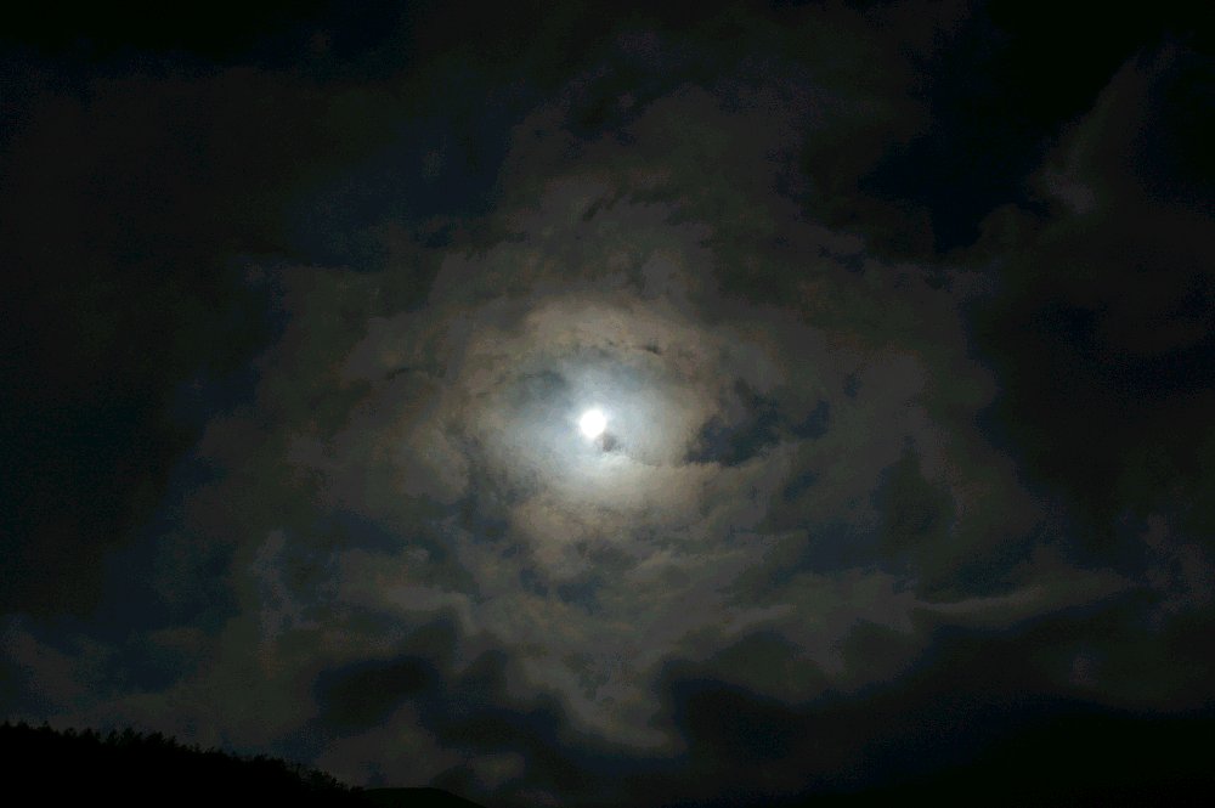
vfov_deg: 31.8
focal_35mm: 42
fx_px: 1416
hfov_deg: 46.4
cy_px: 404
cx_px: 608
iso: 200
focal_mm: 28
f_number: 16
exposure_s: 1/4000
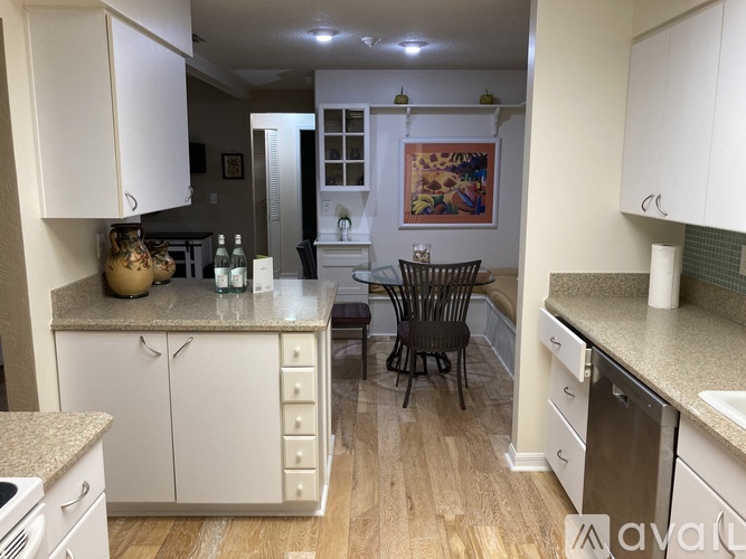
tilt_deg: -10.1
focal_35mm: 28
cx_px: 373
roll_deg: -0.6
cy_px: 280
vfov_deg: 49.7
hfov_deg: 63.5
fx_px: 603
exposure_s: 1/60
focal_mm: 3.99
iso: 100
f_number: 1.8
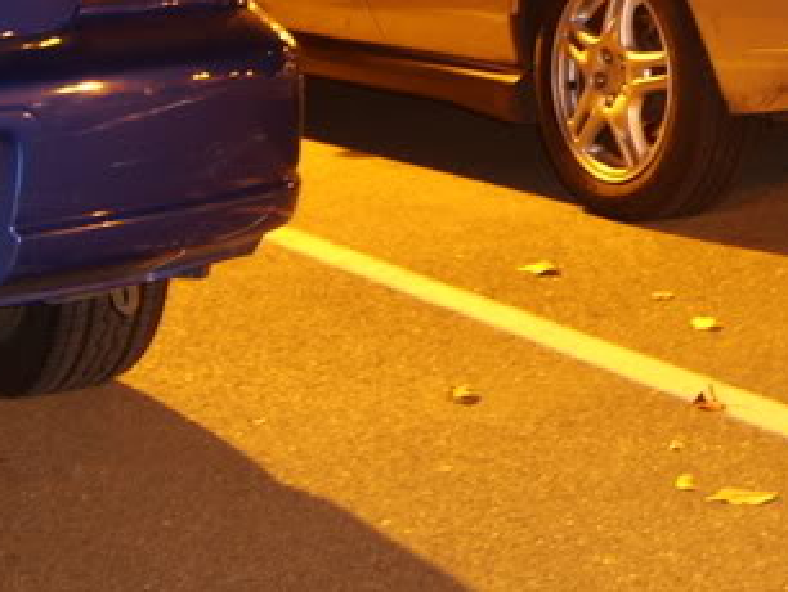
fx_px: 1845
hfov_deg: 23.7
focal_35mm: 81
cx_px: 659
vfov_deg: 17.5
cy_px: -95
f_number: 2.7
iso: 71
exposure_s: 1
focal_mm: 8.13
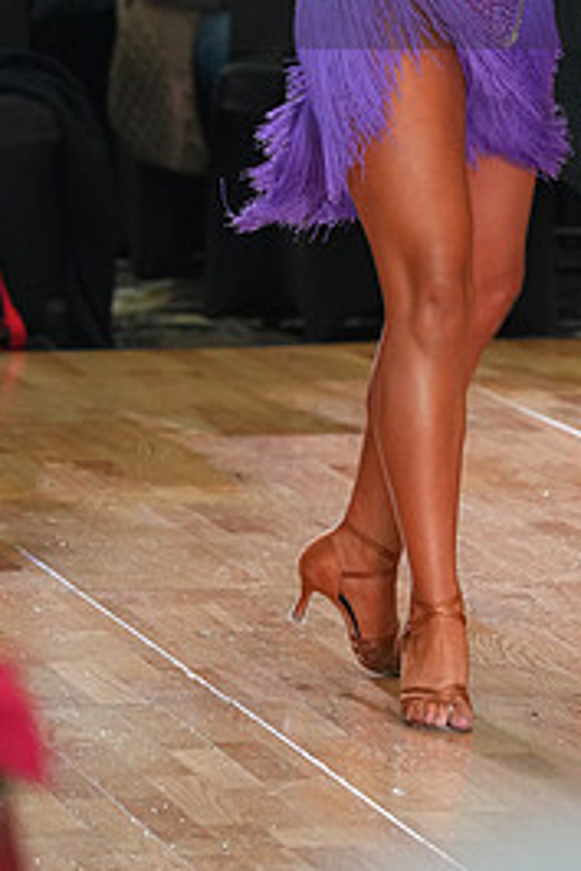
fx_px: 8413
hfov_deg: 3.9
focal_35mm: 348
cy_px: -59
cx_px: 612
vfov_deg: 5.9
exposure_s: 1/200
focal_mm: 159
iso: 2500
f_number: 4.5
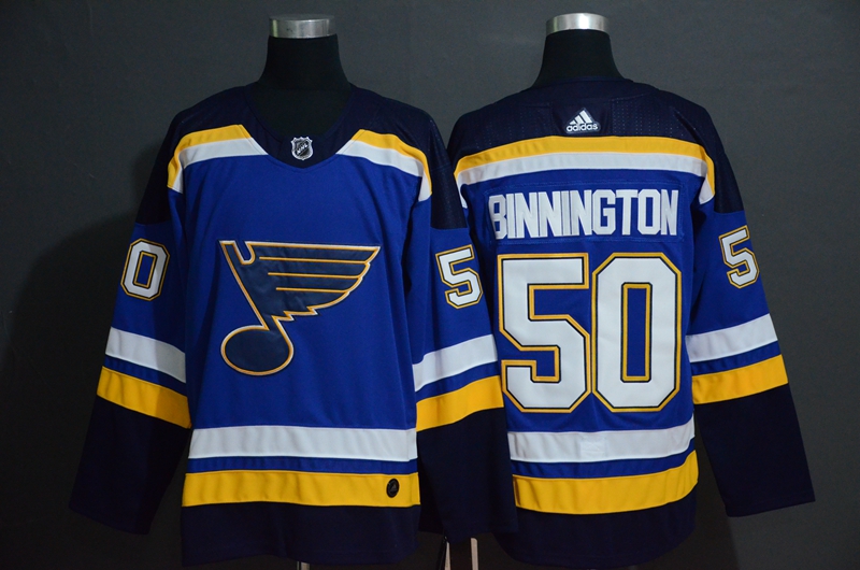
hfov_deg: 24.2
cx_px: 430
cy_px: 285
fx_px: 2003
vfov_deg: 16.2
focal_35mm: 84
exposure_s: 1/30
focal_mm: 56
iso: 4000
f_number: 4.8
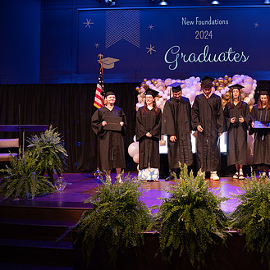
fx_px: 318
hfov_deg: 44.0
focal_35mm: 36
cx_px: 214
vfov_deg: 45.9
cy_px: 113
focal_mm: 24
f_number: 4
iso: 1600
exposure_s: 1/200
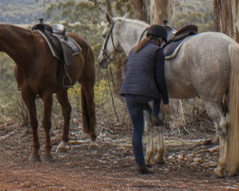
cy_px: 60
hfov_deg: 9.6
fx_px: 1422
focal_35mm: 201
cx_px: 82
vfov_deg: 7.7
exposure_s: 1/250
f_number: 10
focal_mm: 105
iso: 320
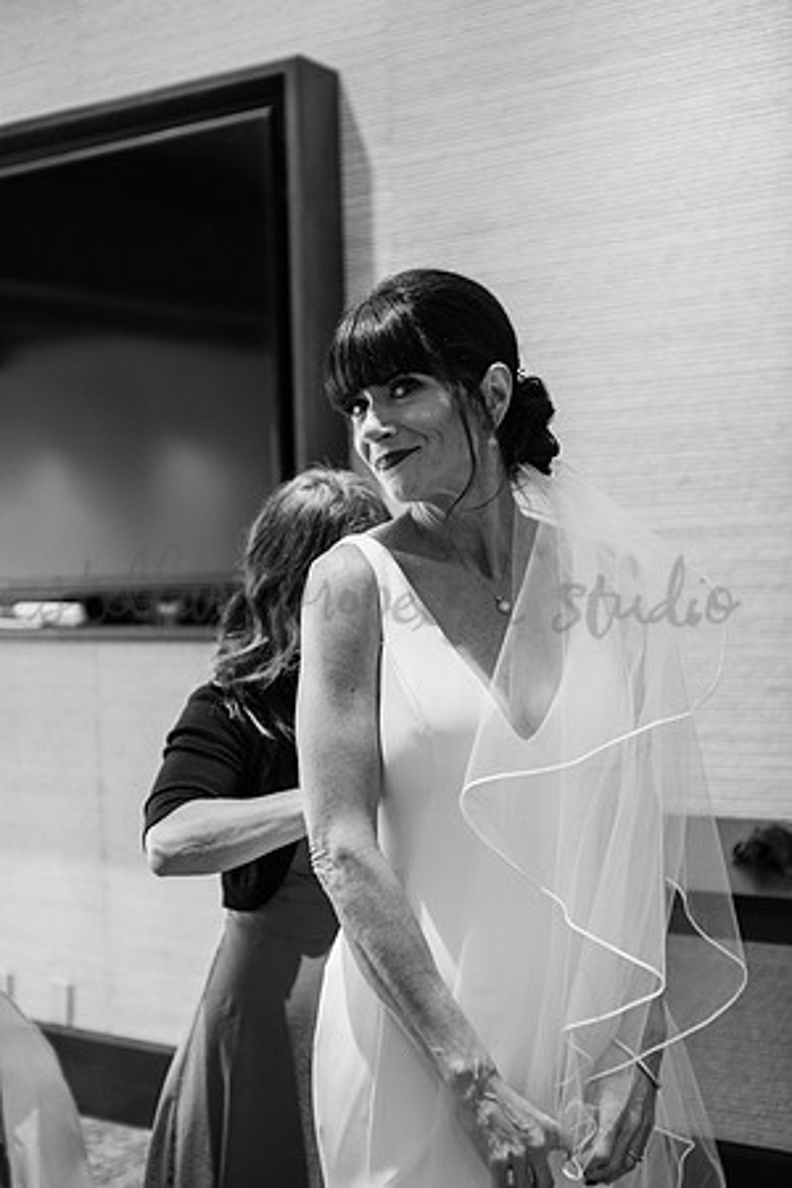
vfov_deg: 39.6
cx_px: 396
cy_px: 594
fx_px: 1650
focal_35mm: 50
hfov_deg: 27.0
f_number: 2.8
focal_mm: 50
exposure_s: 1/100
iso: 1000
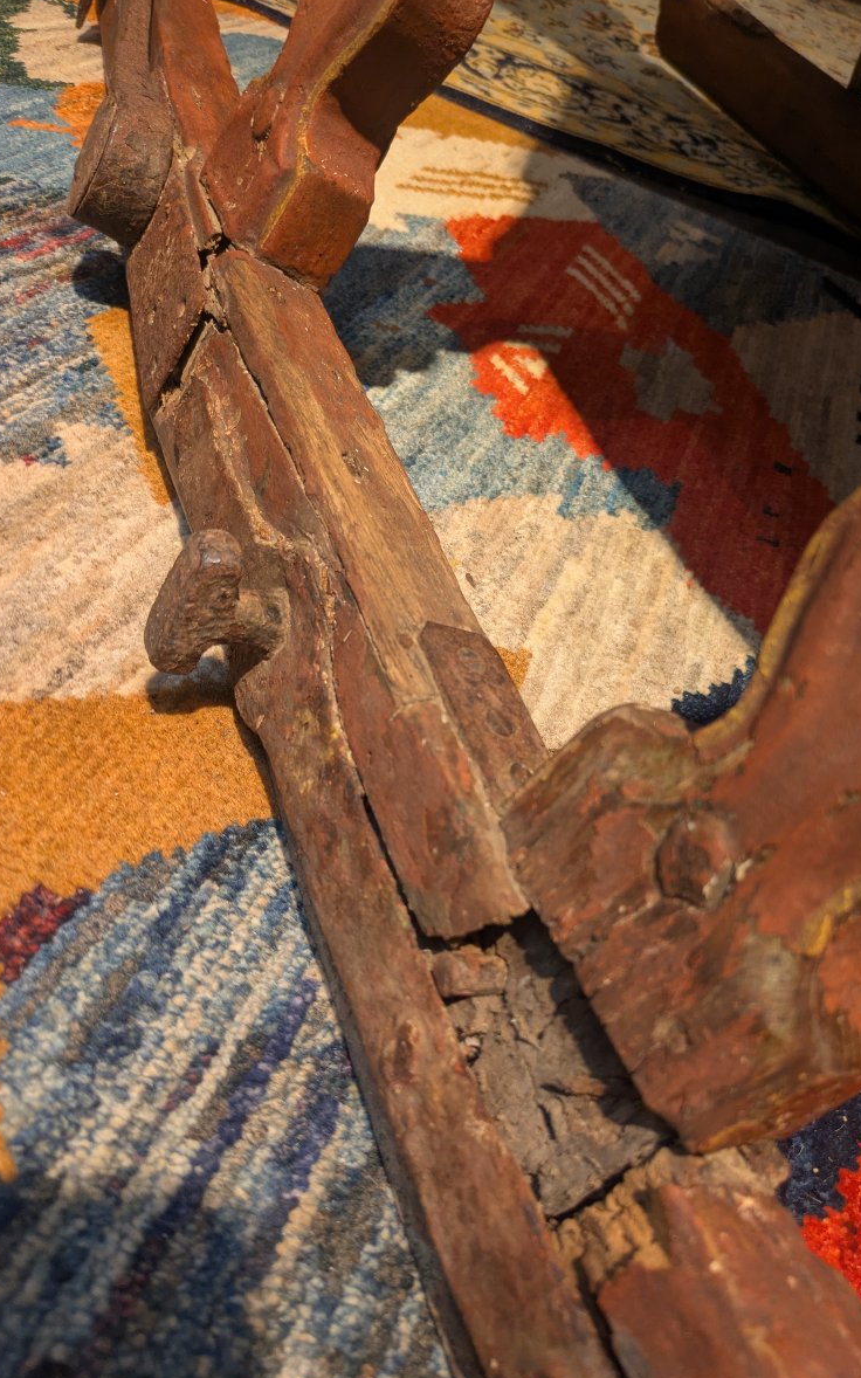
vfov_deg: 68.4
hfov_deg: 45.9
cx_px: 495
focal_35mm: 27
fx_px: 1014
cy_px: 691
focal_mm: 5.43
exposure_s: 1/100
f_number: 1.89
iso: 175
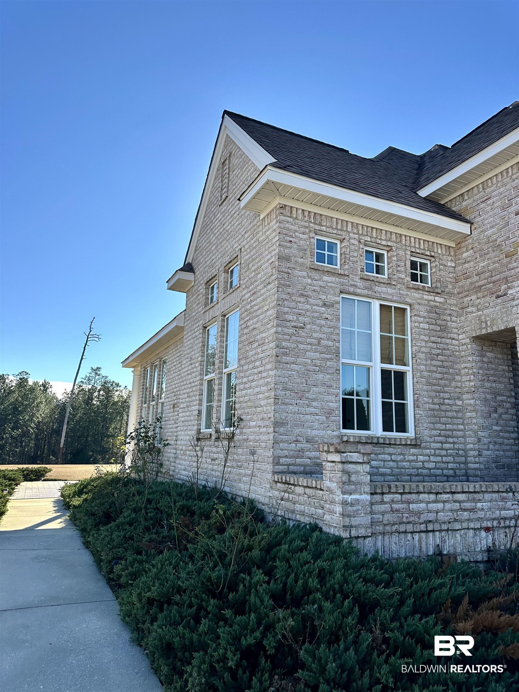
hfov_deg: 56.8
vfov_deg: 71.6
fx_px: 480
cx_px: 260
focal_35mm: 24
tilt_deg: +11.1
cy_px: 346
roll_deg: -2.1
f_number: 1.78
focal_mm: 6.86
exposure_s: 1/3247
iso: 80
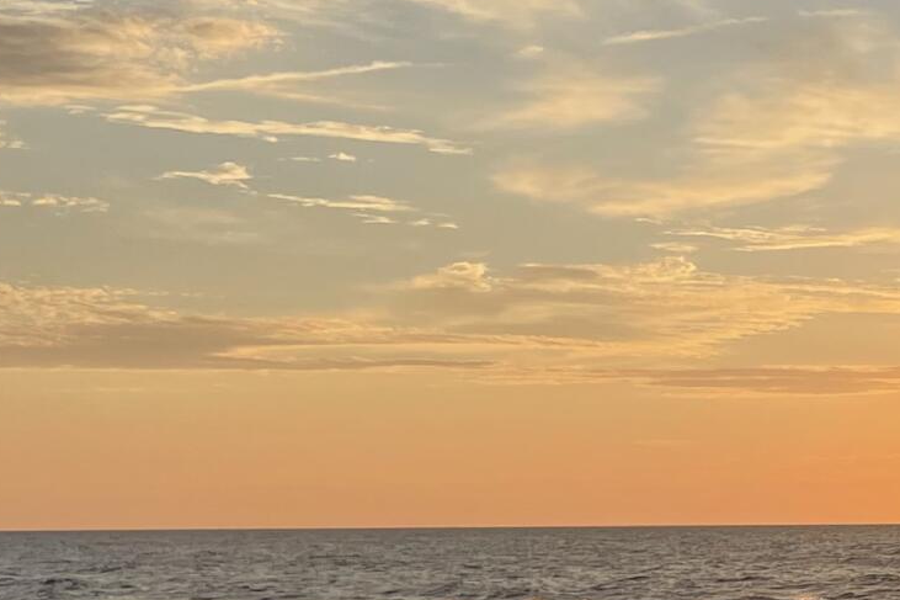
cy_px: 460
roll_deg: +0.4
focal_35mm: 111
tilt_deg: +0.3
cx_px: 1237
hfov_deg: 17.1
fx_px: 2774
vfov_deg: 12.3
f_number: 1.6
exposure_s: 1/2353
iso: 32
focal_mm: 4.2
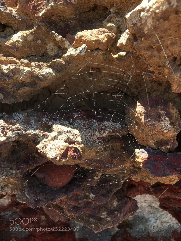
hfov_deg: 48.2
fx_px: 202
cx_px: 90
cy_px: 120
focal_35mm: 29
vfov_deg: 61.7
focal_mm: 4.15
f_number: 2.2
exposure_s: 1/411
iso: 25
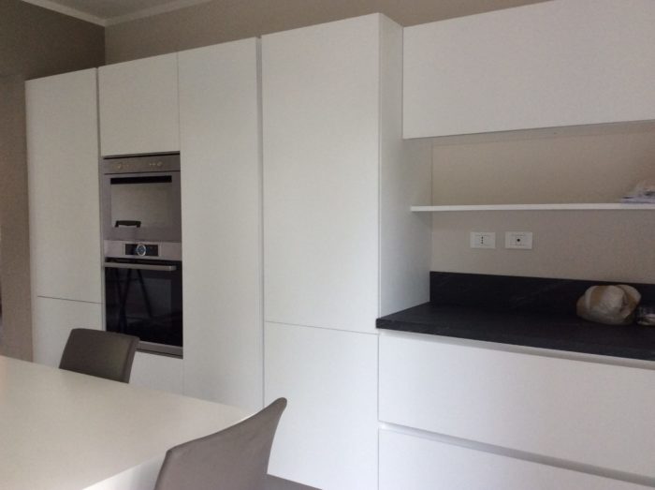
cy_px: 245
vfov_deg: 44.1
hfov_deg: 56.9
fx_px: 605
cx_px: 328
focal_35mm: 32
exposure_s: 1/25
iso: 64
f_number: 2.4
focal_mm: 3.3
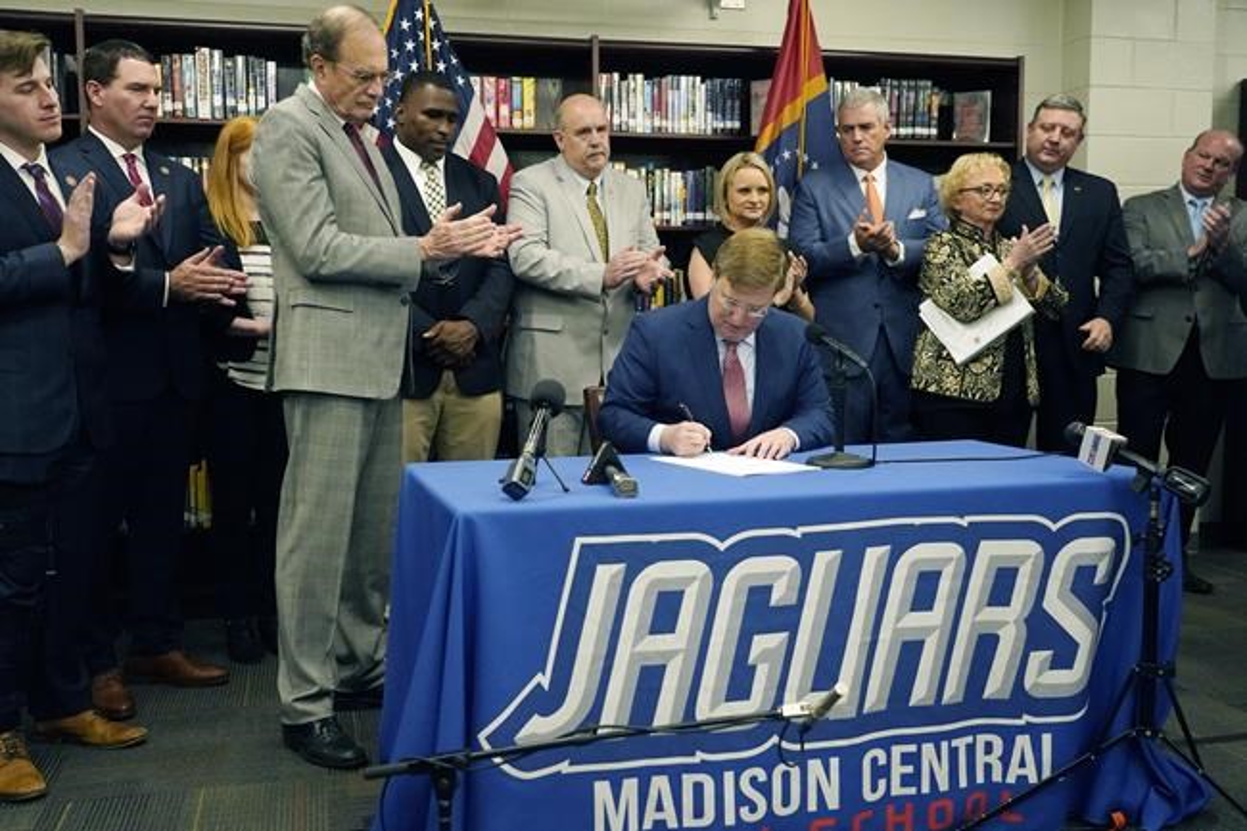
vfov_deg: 38.9
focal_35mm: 34
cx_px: 624
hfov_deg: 55.8
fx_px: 1177
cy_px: 416
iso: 10000
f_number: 4
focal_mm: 34
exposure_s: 1/1000
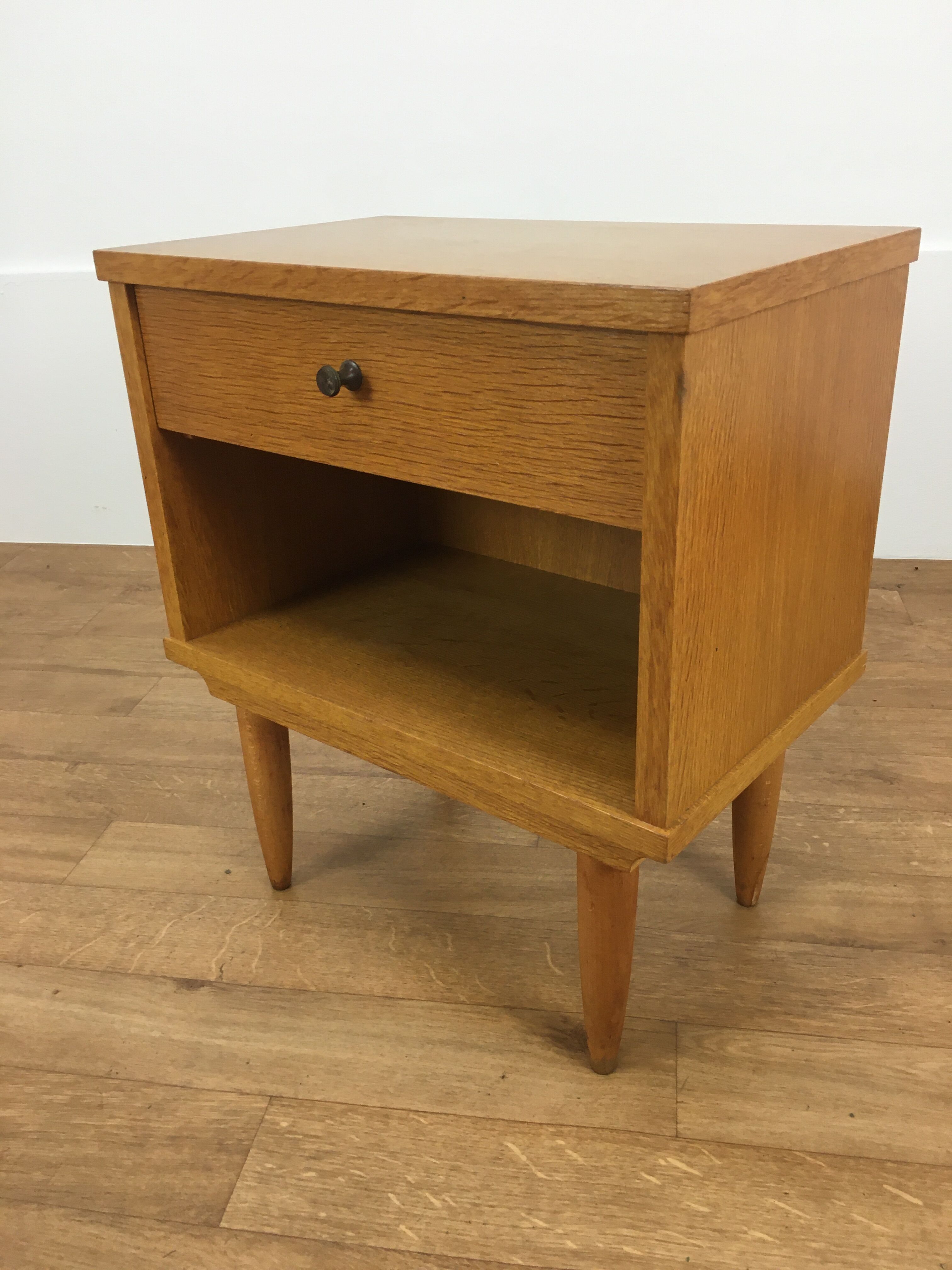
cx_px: 476
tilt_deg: -25.9
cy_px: 635
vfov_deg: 61.7
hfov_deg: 48.2
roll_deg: +2.2
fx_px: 1063
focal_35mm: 29
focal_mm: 4.15
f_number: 2.2
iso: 40
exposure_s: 1/33
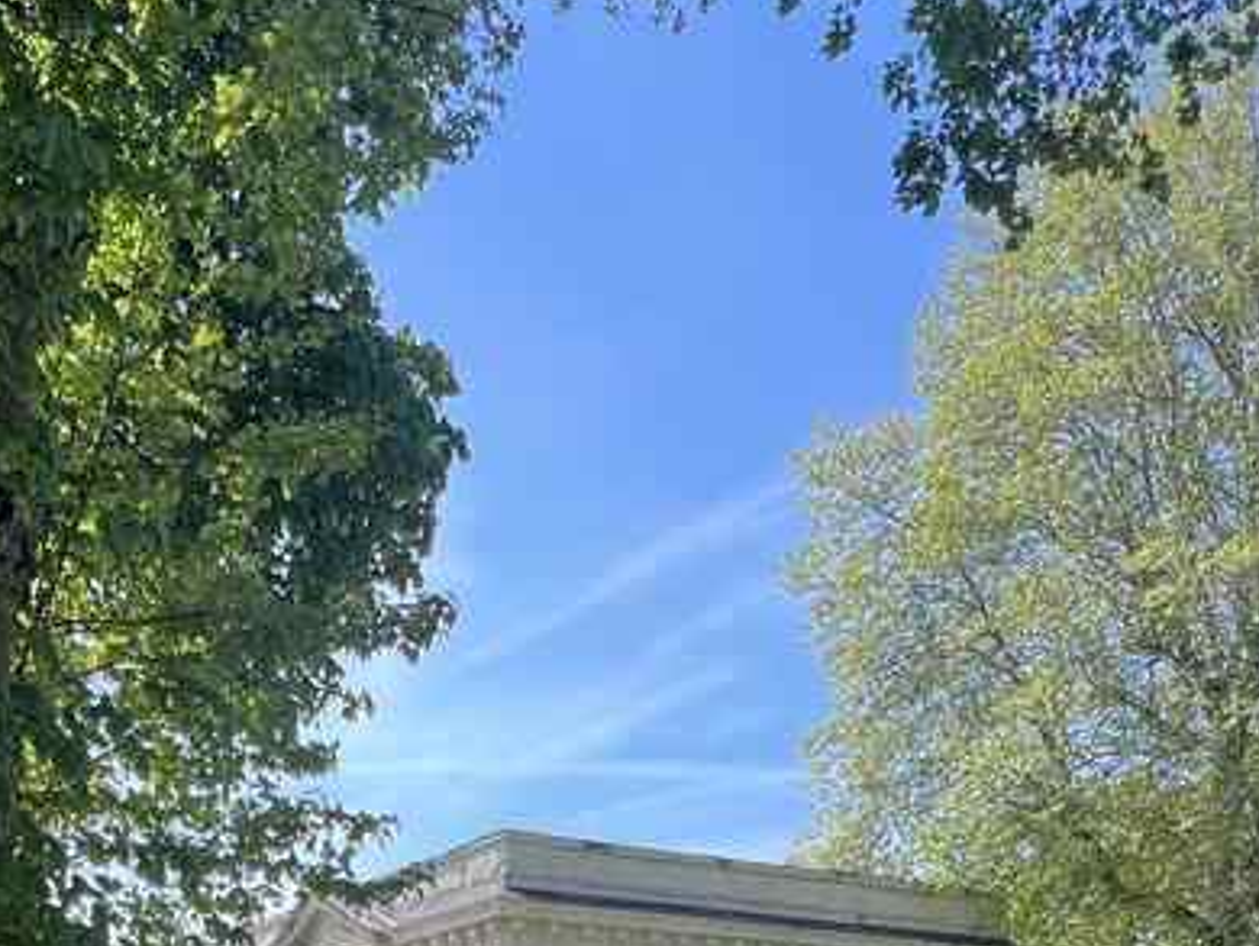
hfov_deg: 46.4
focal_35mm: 40
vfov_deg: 29.9
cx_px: 475
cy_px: 1178
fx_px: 1456
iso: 32
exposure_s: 1/550
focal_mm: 1.57
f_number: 1.8
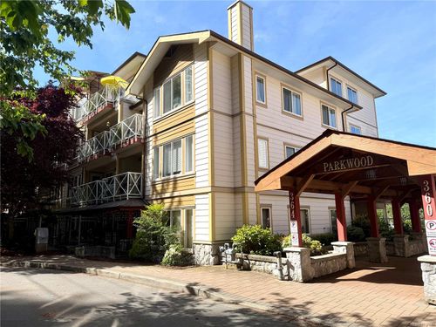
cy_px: 164
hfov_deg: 71.6
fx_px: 302
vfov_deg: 56.8
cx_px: 218
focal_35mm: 24
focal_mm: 6.76
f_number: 1.78
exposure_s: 1/2907
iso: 80
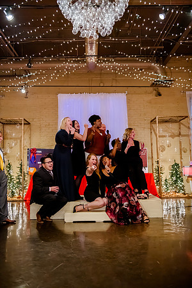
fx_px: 280
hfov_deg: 37.9
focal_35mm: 35
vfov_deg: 54.4
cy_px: 144
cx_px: 96
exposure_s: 1/100
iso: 5000
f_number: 2.8
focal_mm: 35
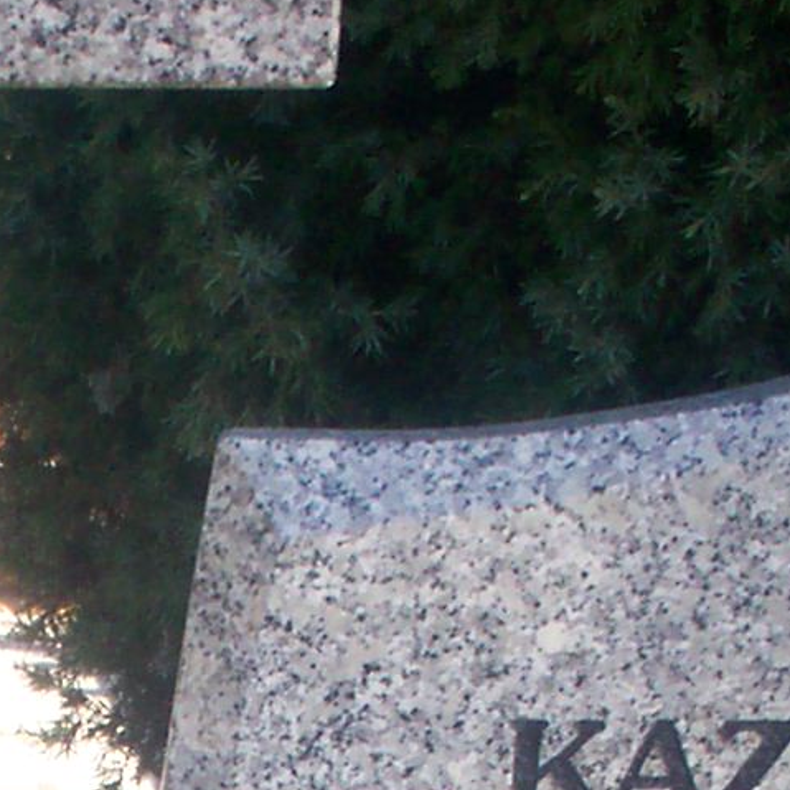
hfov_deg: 10.1
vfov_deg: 9.6
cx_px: -162
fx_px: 4415
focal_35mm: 171
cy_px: 1502
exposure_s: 1/104
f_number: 4.5
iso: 100
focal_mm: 6
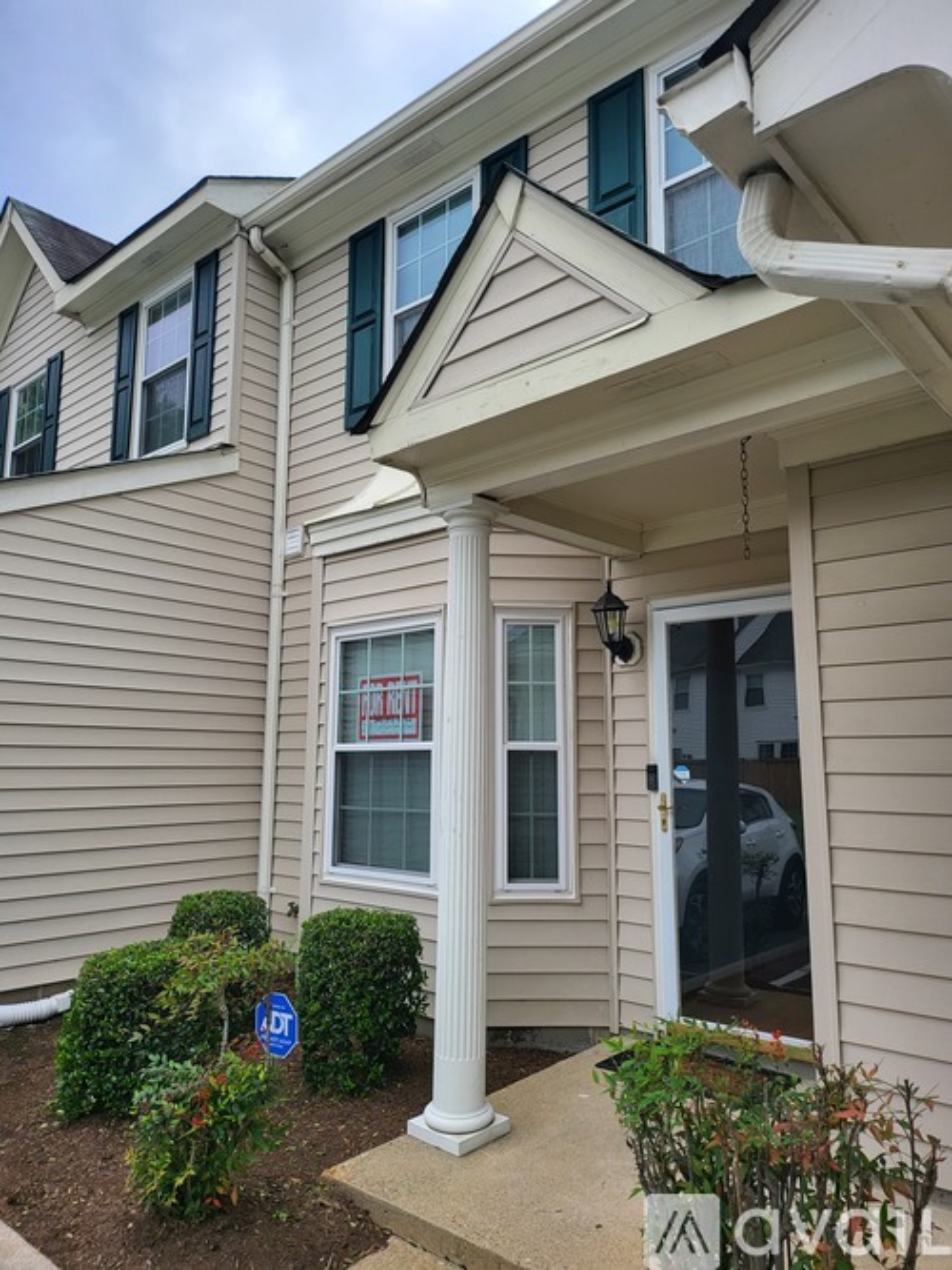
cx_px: 476
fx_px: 880
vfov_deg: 71.6
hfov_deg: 56.8
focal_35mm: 24
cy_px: 635
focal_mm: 5
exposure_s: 1/389
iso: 40
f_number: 1.8
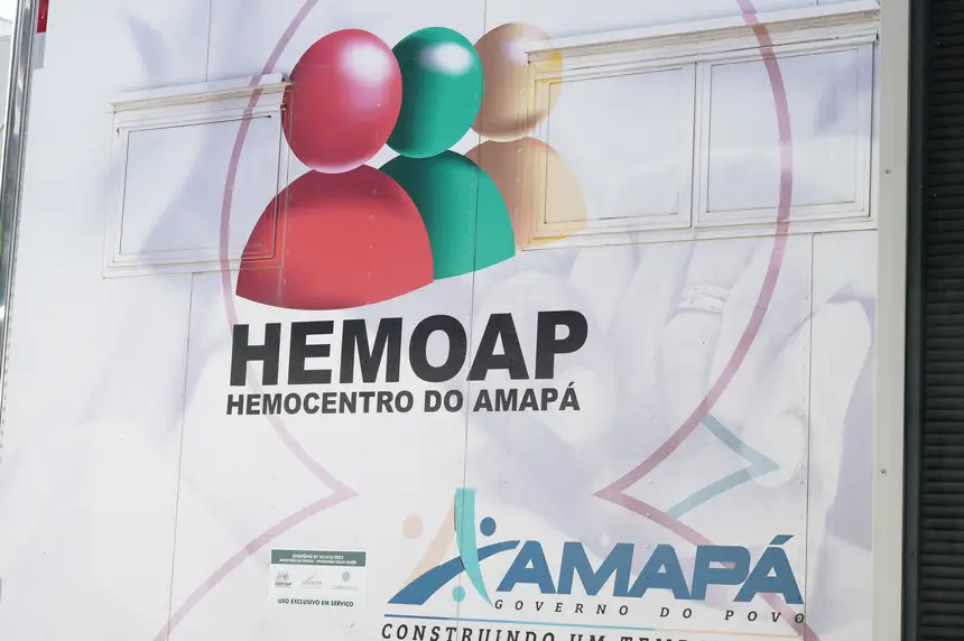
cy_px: 320
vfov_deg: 18.9
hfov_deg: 28.1
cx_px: 482
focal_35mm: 72
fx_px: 1926
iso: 160
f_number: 5.6
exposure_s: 1/200
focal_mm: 48
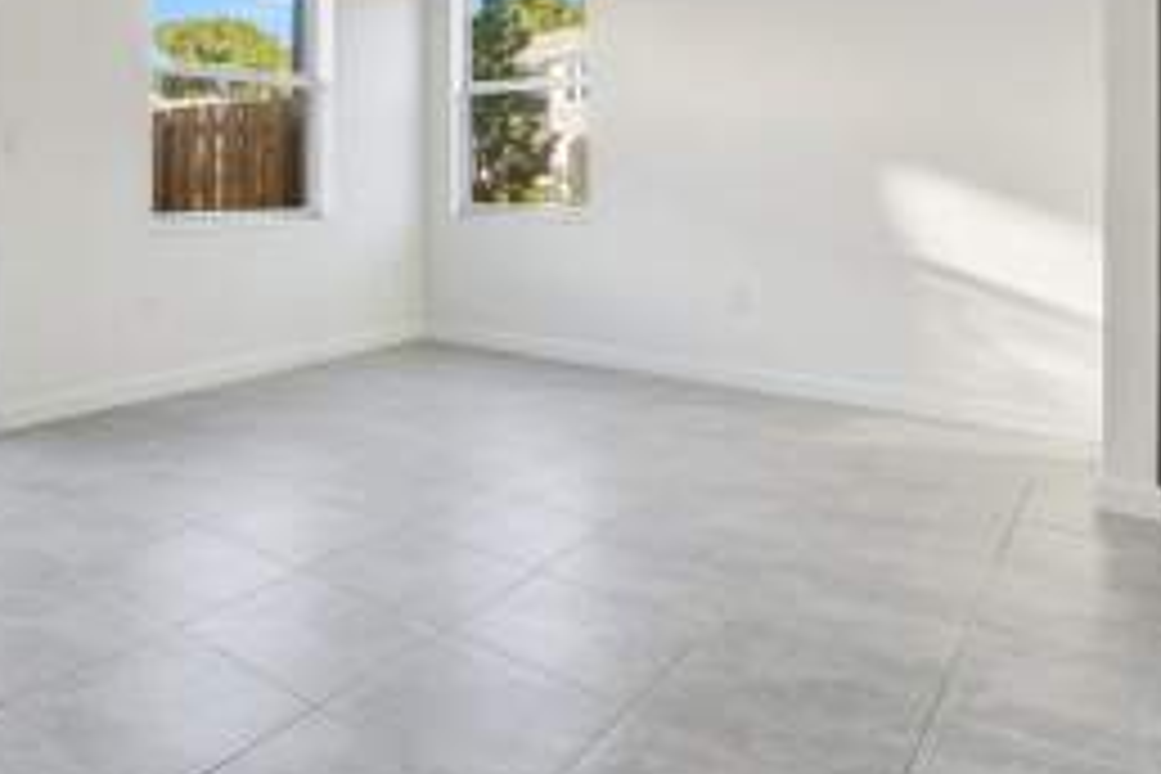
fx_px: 838
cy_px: 151
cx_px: 256
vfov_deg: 46.8
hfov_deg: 64.2
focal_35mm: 26
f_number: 8
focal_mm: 14
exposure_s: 1/20
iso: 100
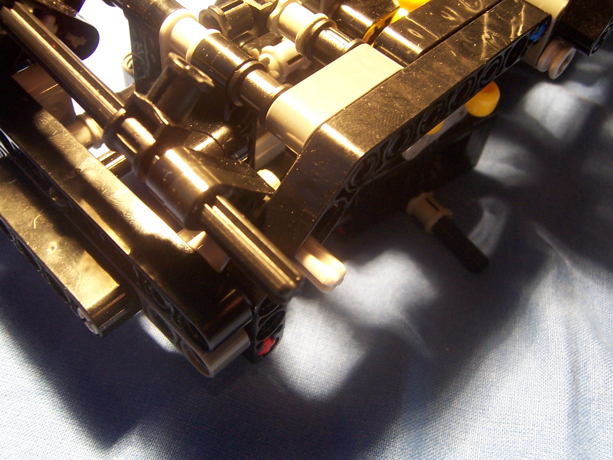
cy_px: 210
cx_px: 284
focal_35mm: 37
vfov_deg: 38.6
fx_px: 655
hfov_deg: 50.1
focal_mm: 5.5
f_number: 3.4
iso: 140
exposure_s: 1/15
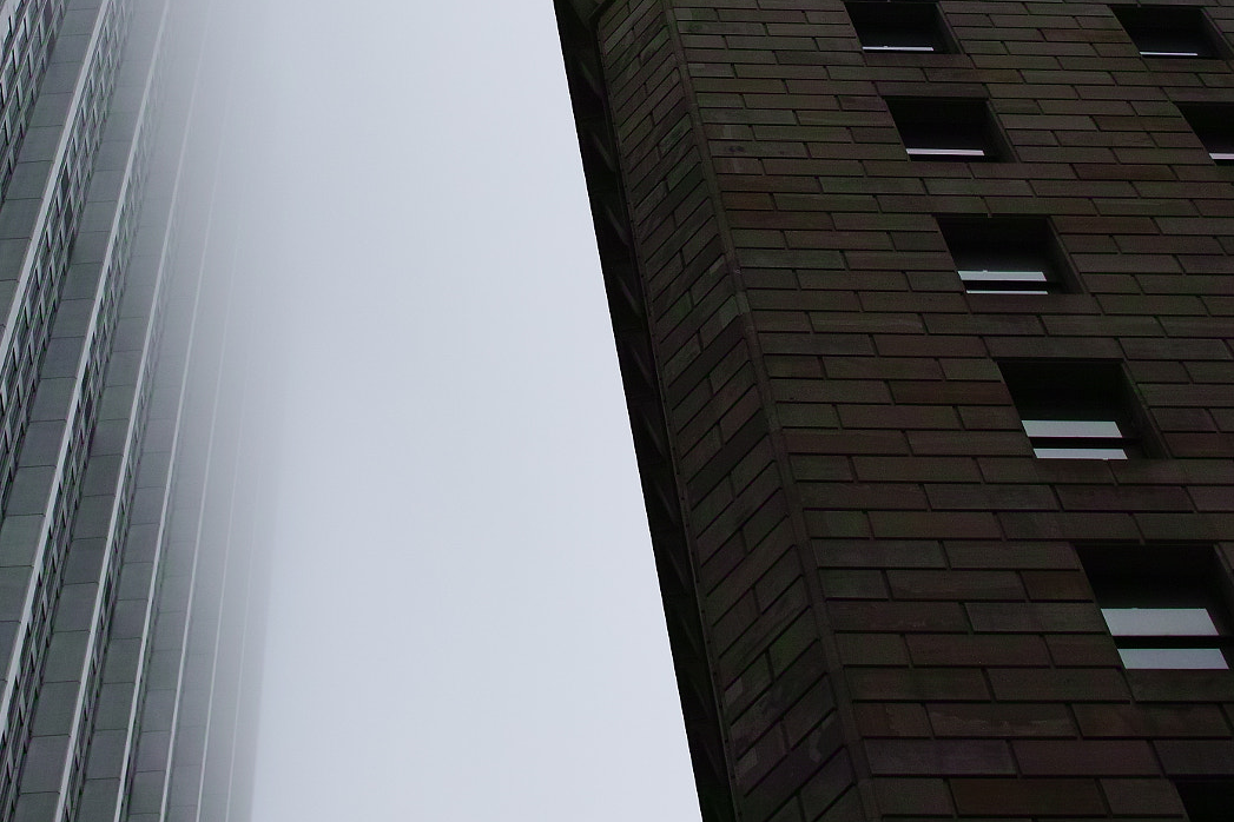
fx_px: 3016
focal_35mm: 88
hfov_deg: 23.1
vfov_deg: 15.3
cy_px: 35
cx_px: 519
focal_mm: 30
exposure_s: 1/1250
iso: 200
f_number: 4
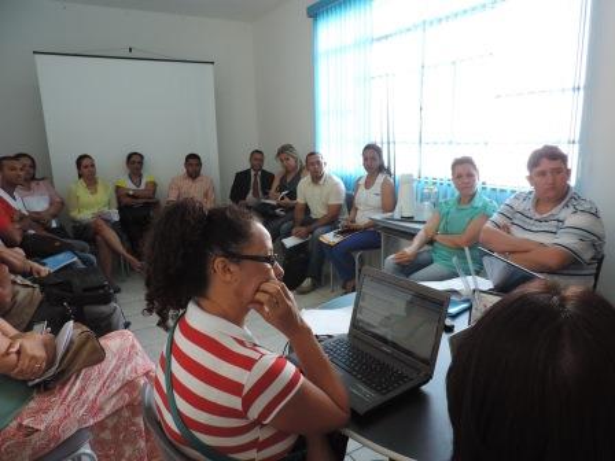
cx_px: 308
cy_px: 230
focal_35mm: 24
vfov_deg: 56.8
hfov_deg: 71.6
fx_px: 426
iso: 100
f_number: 3
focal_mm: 4.3
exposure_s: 1/30
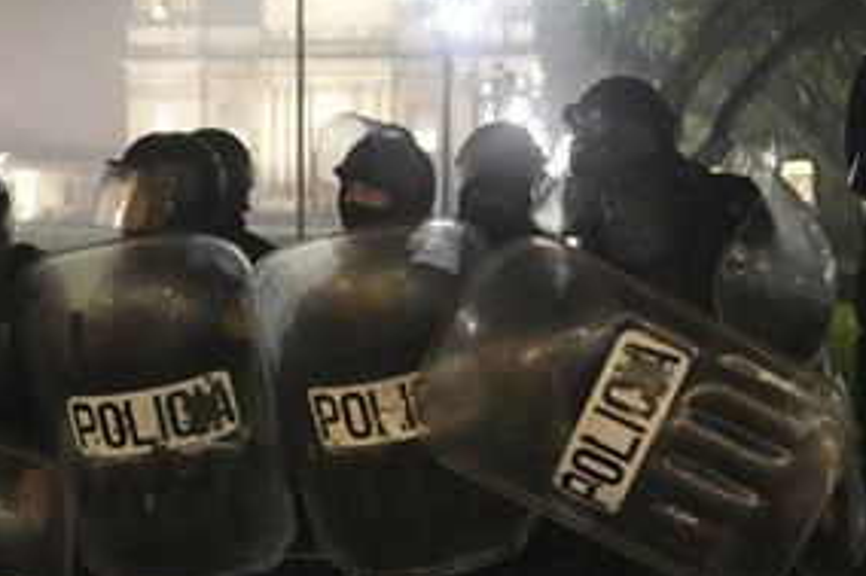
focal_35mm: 71
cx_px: 250
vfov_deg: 19.1
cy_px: 349
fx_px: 1707
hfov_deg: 28.2
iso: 8000
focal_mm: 31
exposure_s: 1/30
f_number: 2.8
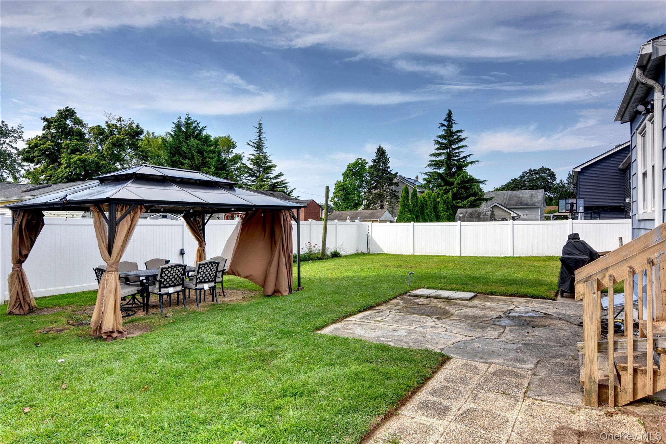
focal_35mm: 22
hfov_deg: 77.3
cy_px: 222
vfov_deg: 56.1
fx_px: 416
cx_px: 333
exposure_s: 1/1000
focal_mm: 15
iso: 320
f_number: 9
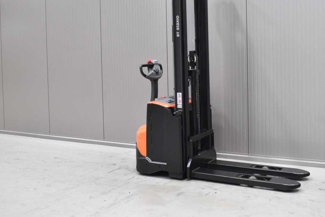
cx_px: 196
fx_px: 412
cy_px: 77
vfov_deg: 29.3
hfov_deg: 42.8
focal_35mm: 46
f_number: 5
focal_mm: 23
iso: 1600
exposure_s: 1/30
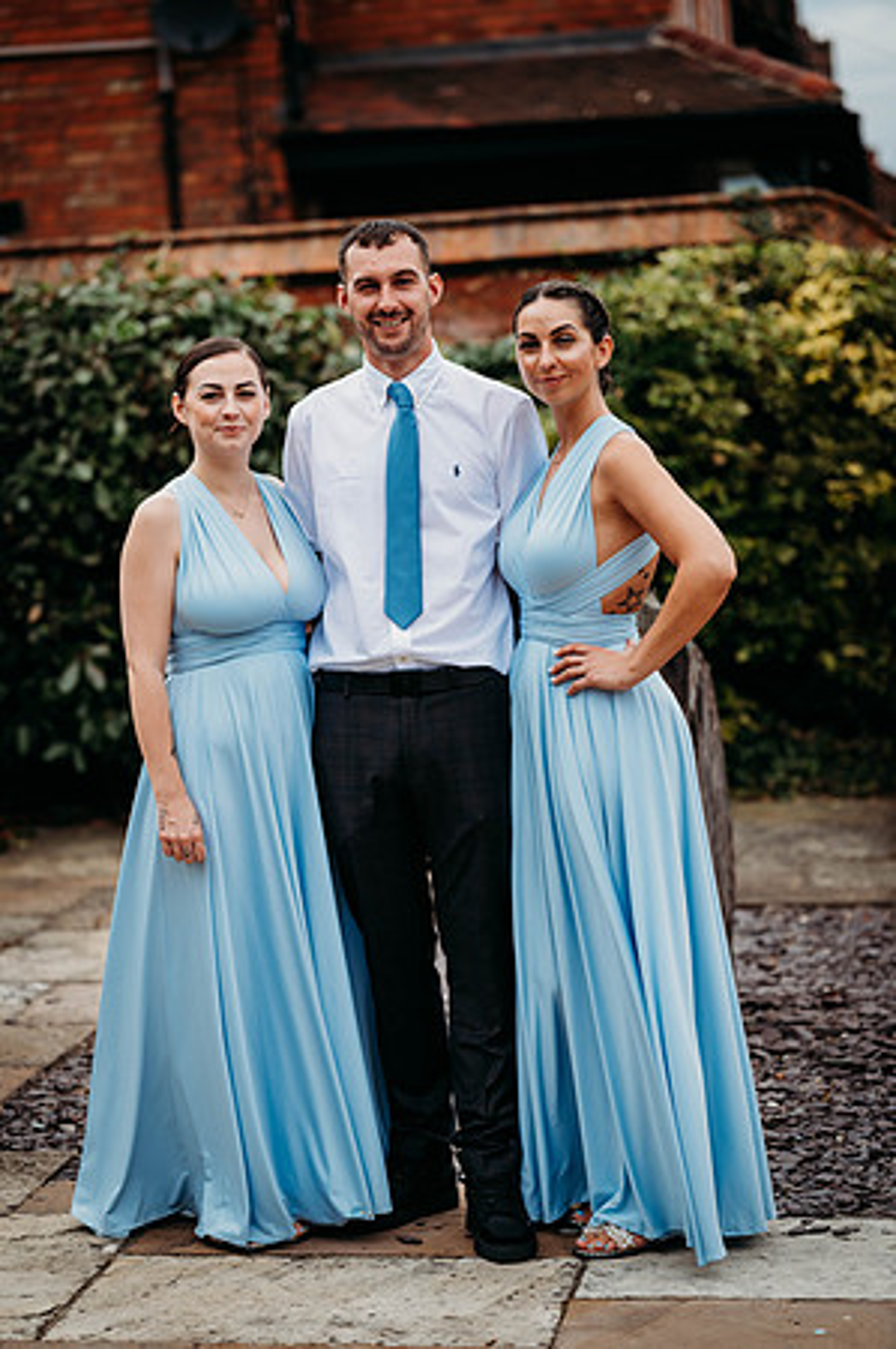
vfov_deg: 23.9
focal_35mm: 85
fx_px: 3180
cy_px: 674
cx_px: 448
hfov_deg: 16.0
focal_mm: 85
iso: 100
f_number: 2.2
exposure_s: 1/1250
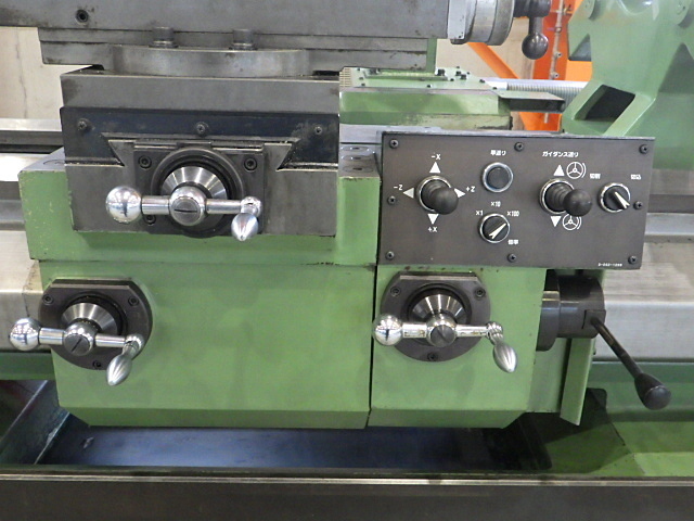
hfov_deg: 54.0
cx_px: 347
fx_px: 682
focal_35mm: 34
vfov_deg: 41.8
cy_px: 260
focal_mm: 6.1
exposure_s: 1/45
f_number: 3.8
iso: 1600
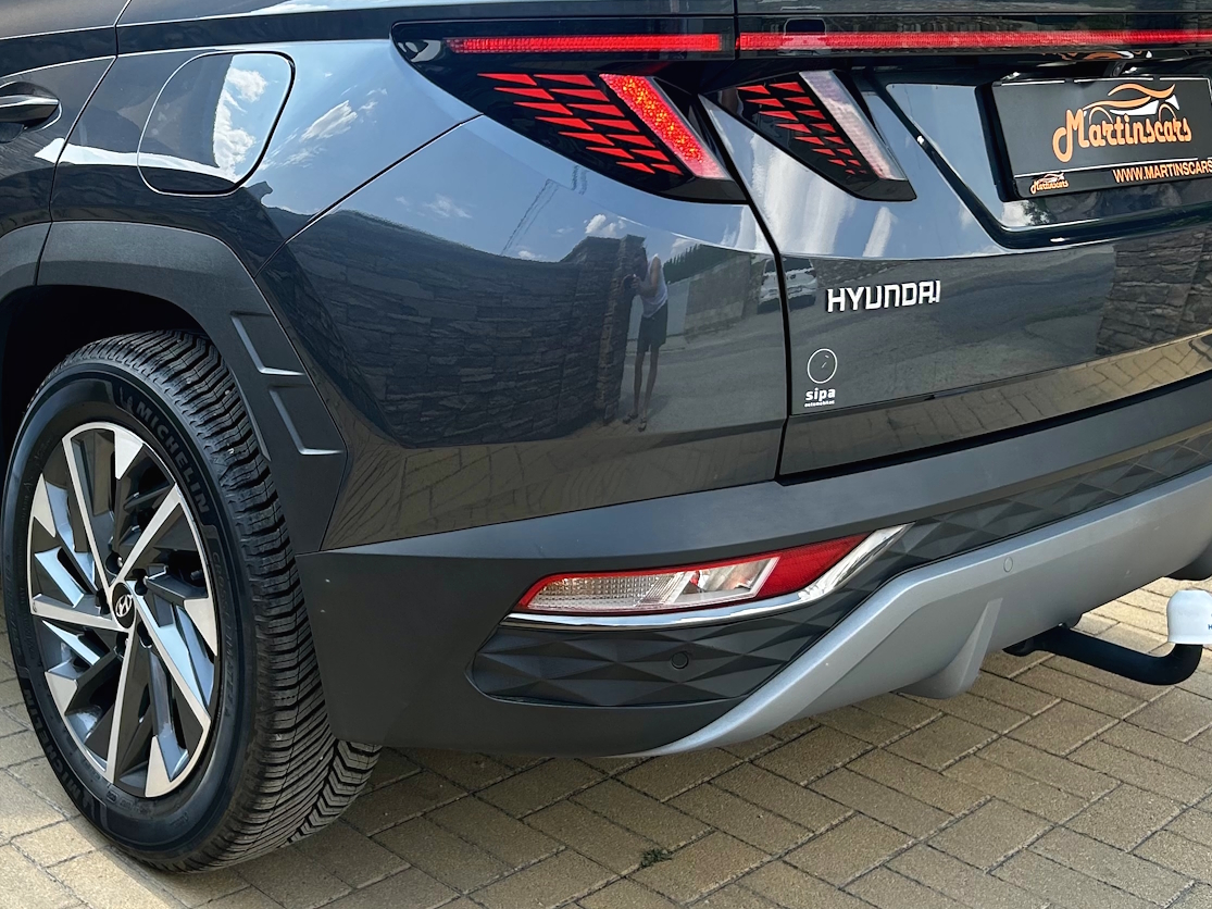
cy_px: 283
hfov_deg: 39.9
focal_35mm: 47
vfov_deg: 30.6
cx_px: 400
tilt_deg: -8.4
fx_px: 1645
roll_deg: +0.8
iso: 50
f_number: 1.5
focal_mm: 5.7
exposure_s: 1/581
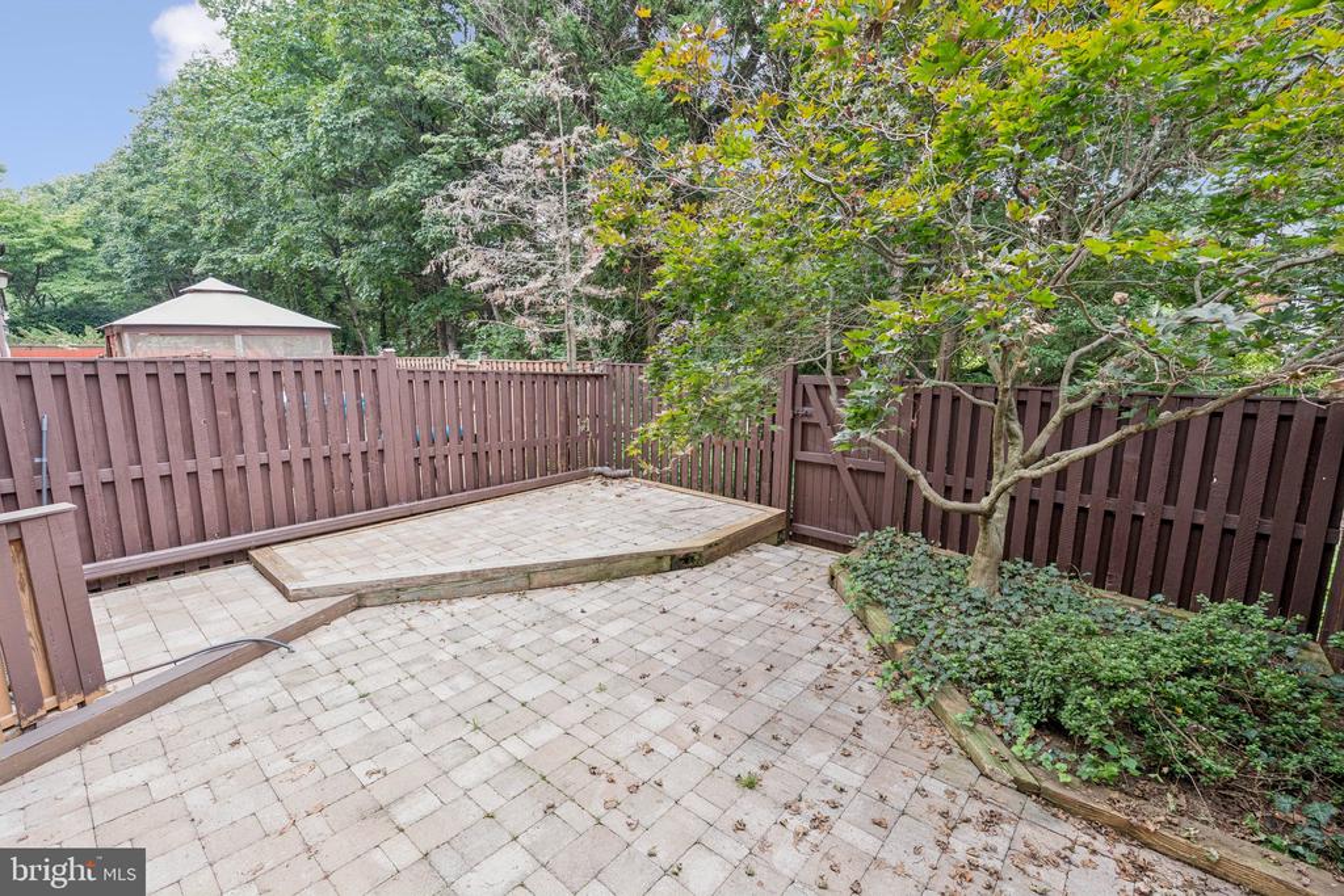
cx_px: 672
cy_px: 448
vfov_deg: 73.8
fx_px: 597
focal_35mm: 16
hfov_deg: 96.7
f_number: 10
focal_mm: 16
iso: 500
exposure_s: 1/15
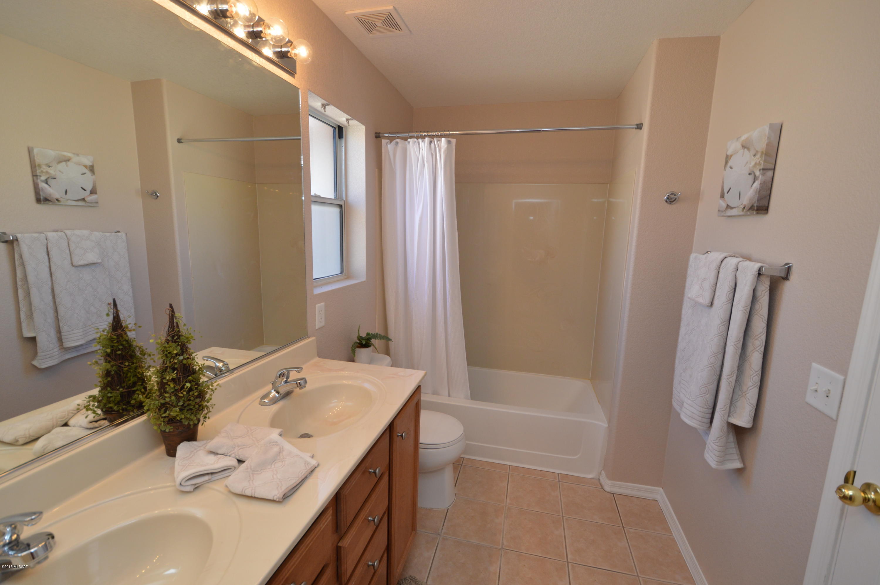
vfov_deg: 77.2
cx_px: 440
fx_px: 366
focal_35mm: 15
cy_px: 292
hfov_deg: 100.4
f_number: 5
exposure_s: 1/100
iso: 400
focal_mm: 10
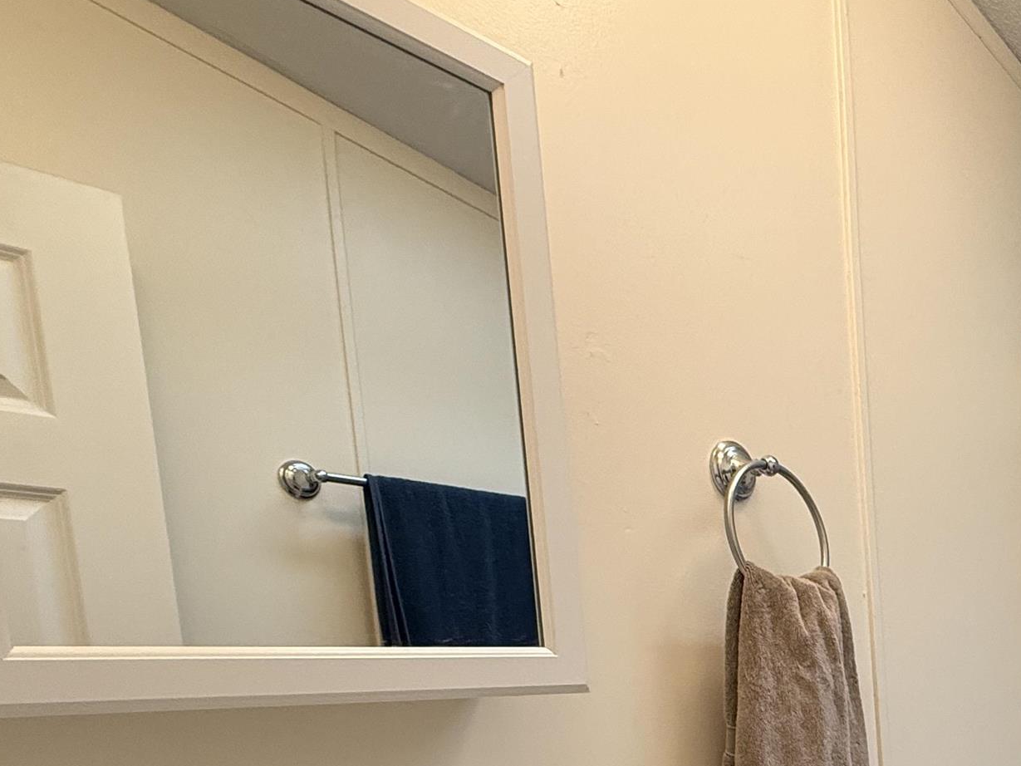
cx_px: 1070
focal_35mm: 35
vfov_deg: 36.1
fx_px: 1032
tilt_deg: -6.7
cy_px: 792
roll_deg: +1.3
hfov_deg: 43.3
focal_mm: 2.22
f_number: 2.2
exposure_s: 1/120
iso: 200
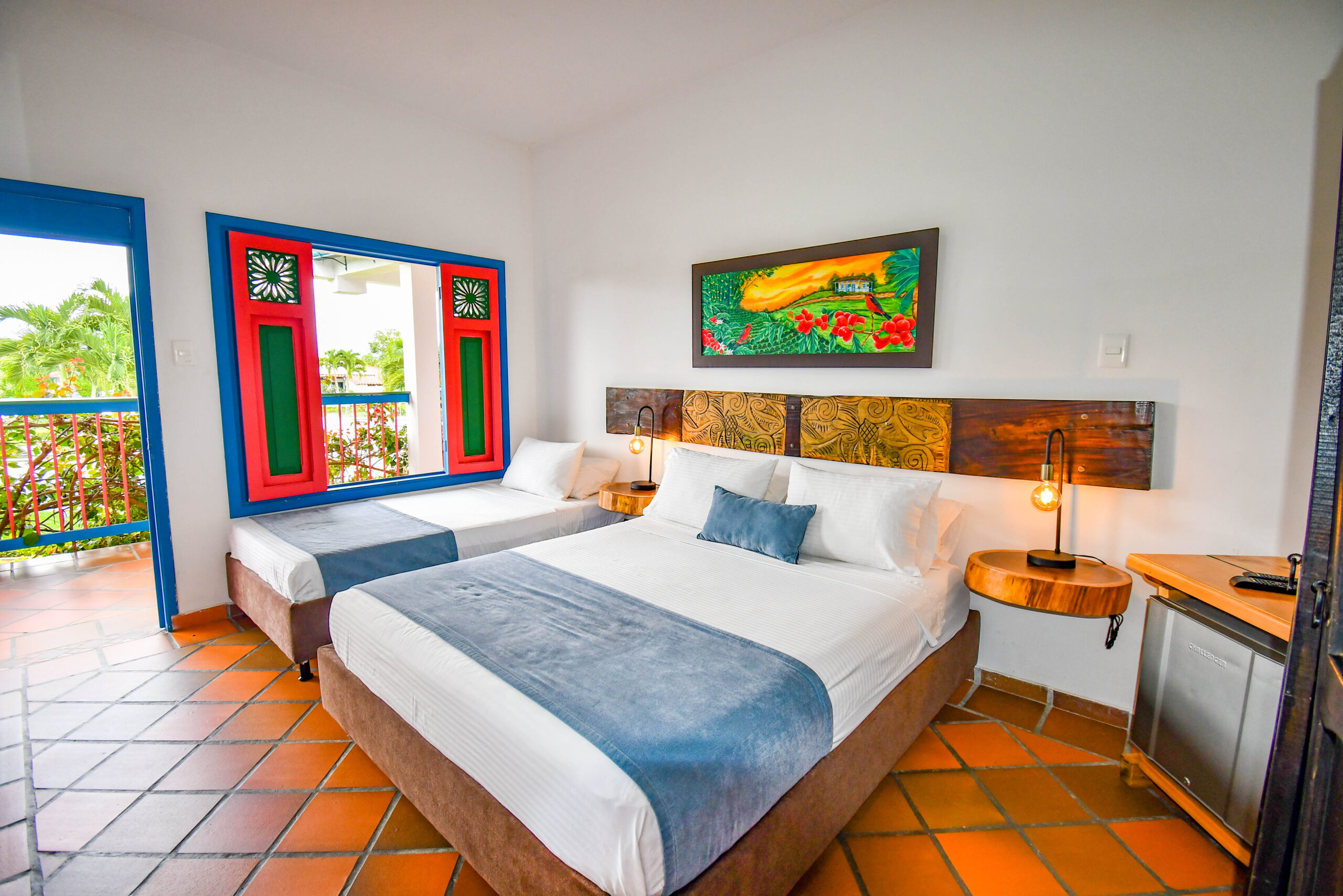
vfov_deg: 77.3
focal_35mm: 15
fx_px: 560
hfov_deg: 100.4
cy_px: 448
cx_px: 672
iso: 320
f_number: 4.5
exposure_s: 1/125
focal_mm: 10
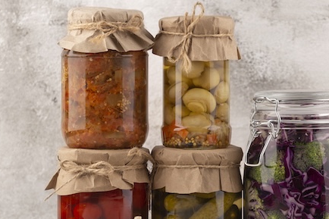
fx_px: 1416
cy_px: 136
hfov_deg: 13.2
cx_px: 219
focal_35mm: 155
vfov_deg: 8.8
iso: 100
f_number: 9
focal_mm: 105
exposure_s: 1/125
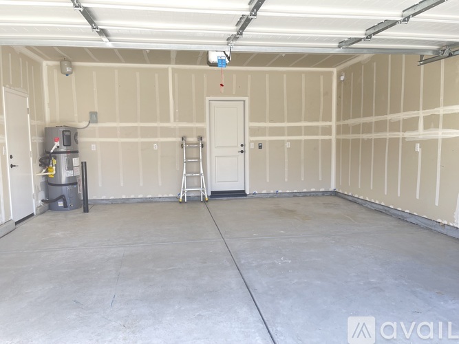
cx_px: 230
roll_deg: +0.5
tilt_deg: -5.3
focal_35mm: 26
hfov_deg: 67.3
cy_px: 172
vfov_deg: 53.0
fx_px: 345
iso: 50
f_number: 1.6
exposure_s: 1/121
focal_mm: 5.1
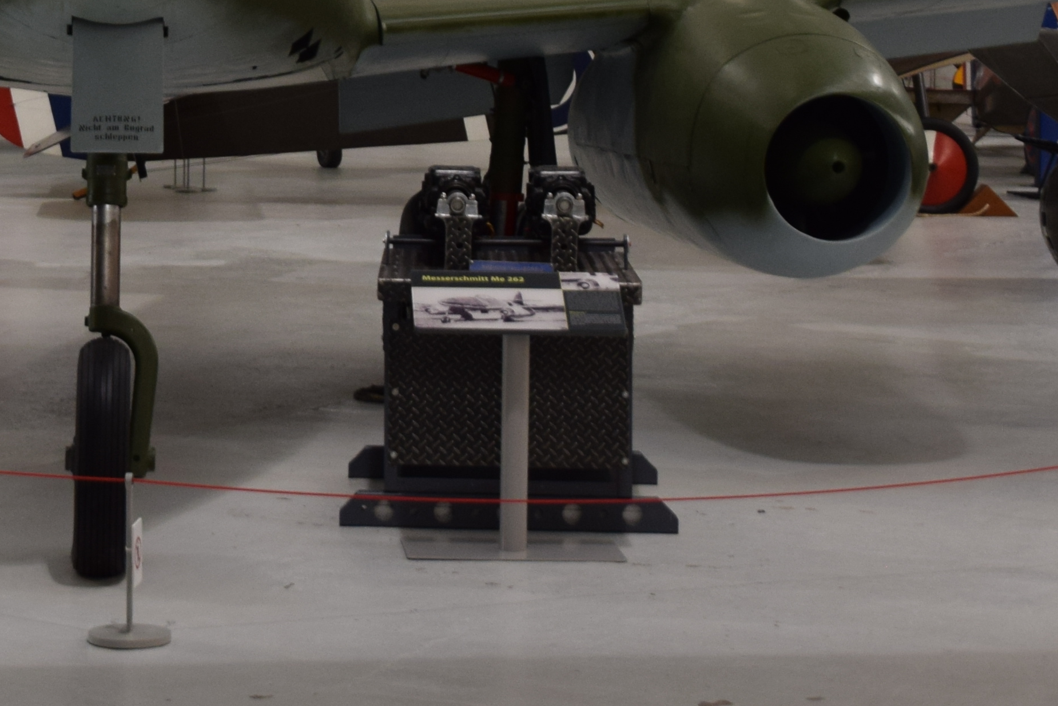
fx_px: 3145
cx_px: 167
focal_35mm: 107
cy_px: -16
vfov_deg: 12.6
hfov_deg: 18.9
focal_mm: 22
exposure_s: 1/60
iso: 400
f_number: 4
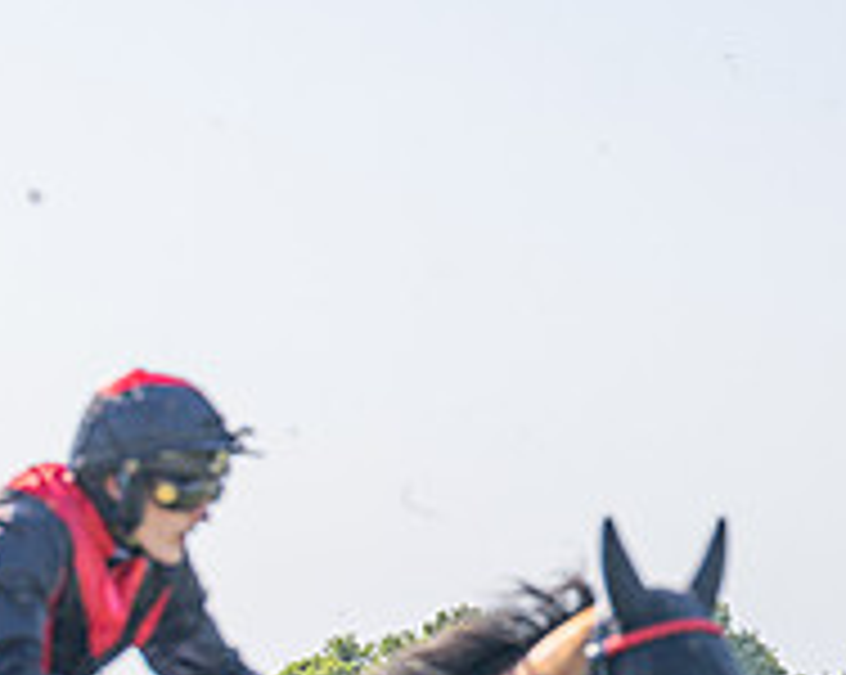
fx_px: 5903
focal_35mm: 236
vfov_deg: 6.5
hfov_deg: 8.1
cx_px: -243
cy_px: 860
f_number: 4
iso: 200
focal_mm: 70
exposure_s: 1/1600
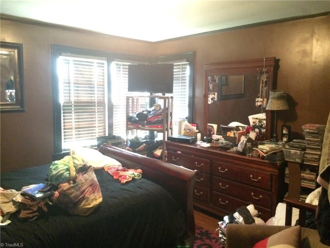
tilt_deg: -7.0
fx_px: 276
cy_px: 124
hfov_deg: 61.7
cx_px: 165
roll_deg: +0.6
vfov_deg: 48.2
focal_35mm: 29
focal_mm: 4.15
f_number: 2.2
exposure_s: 1/15
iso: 800
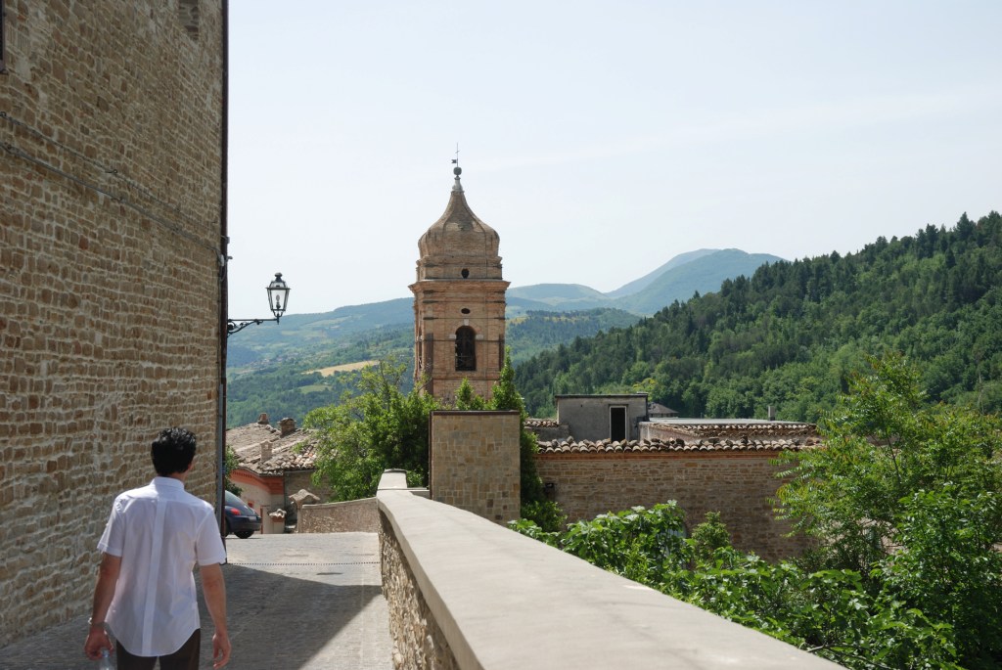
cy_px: 335
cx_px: 501
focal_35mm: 52
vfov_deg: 25.8
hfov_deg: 37.8
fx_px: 1463
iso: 100
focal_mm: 35
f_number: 7.1
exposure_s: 1/200
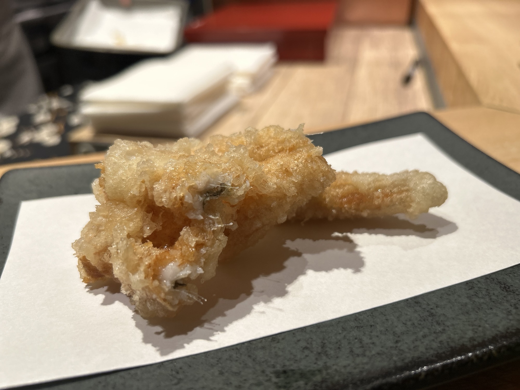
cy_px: 195
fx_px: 391
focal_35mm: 26
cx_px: 260
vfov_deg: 53.1
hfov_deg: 67.3
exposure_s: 1/100
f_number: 1.5
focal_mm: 5.7
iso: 80
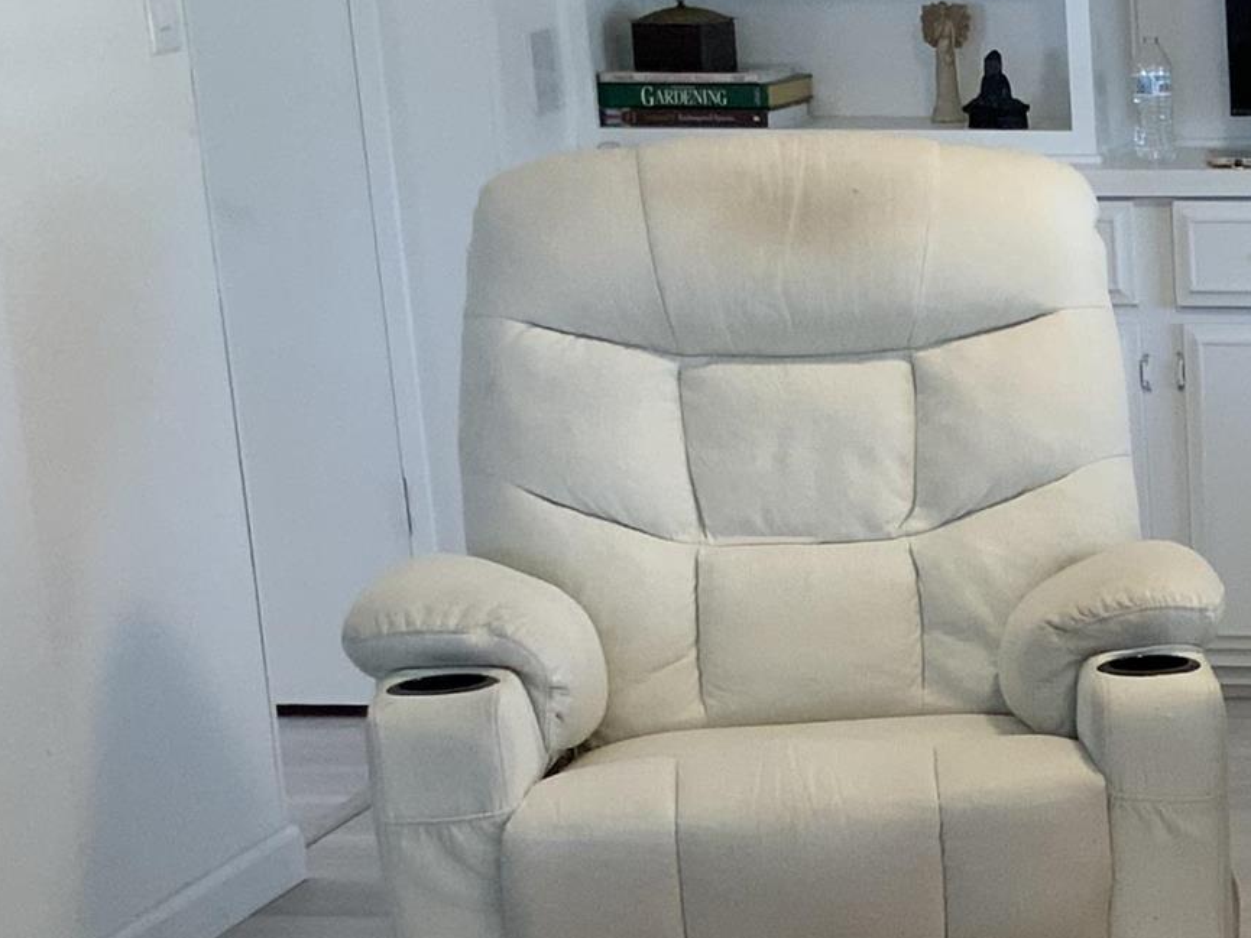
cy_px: 879
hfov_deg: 17.9
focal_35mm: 103
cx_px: 1588
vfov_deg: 14.2
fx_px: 3723
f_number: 1.8
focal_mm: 3
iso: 64
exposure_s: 1/60
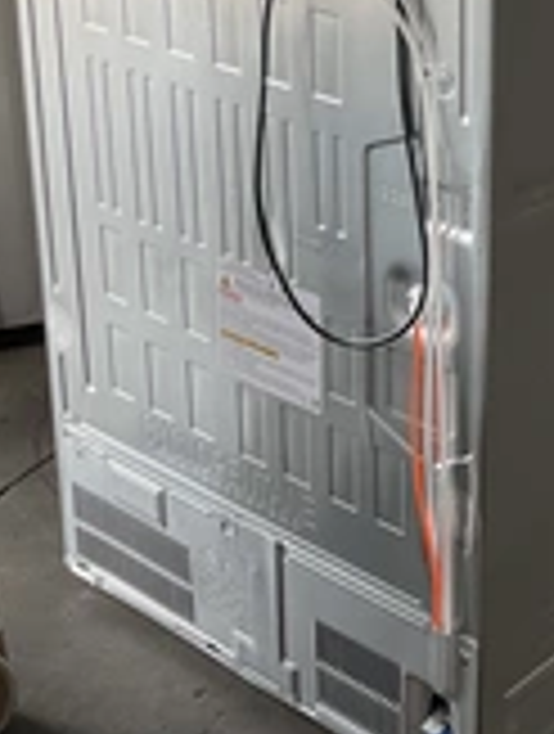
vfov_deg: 26.6
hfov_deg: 18.8
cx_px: 784
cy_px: 104
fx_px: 1509
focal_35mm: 71
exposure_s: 1/122
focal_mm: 3
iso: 64
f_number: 1.8
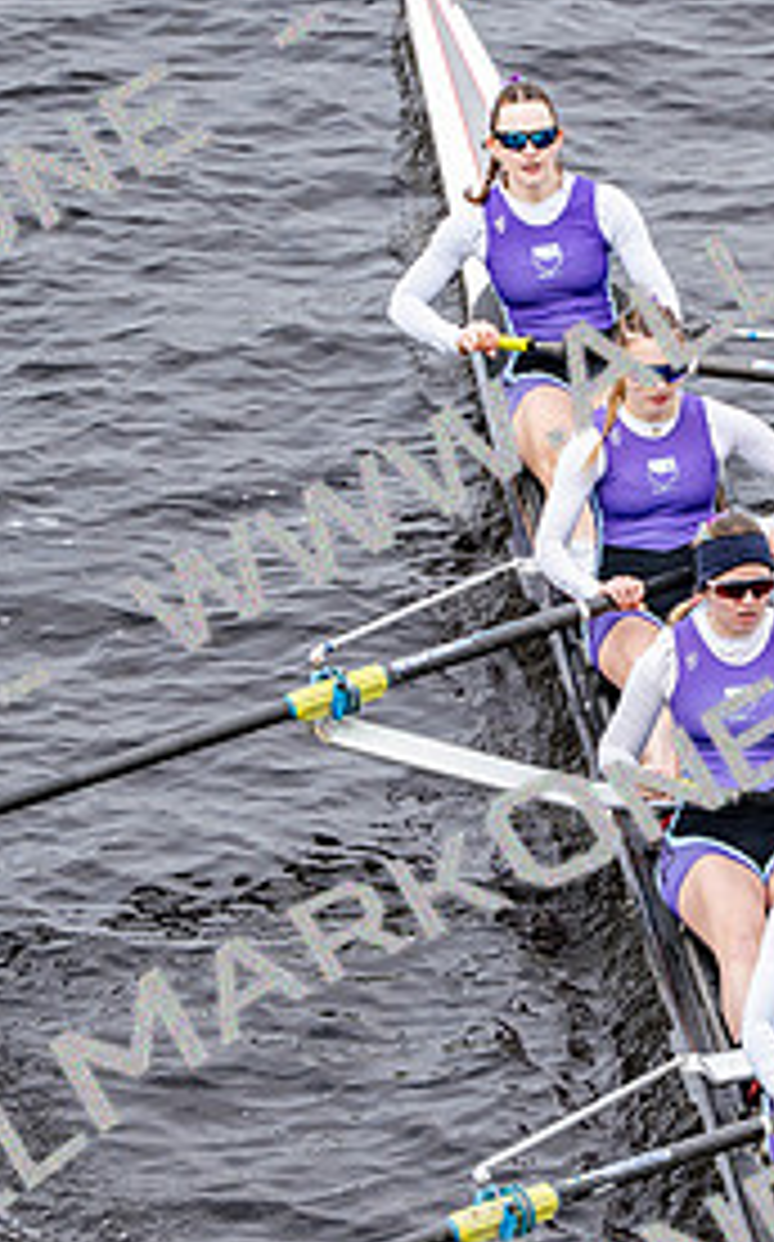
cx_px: 680
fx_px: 14509
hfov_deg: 3.1
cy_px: 664
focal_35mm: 429
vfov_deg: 4.9
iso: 320
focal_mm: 200
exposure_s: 1/2000
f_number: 2.8
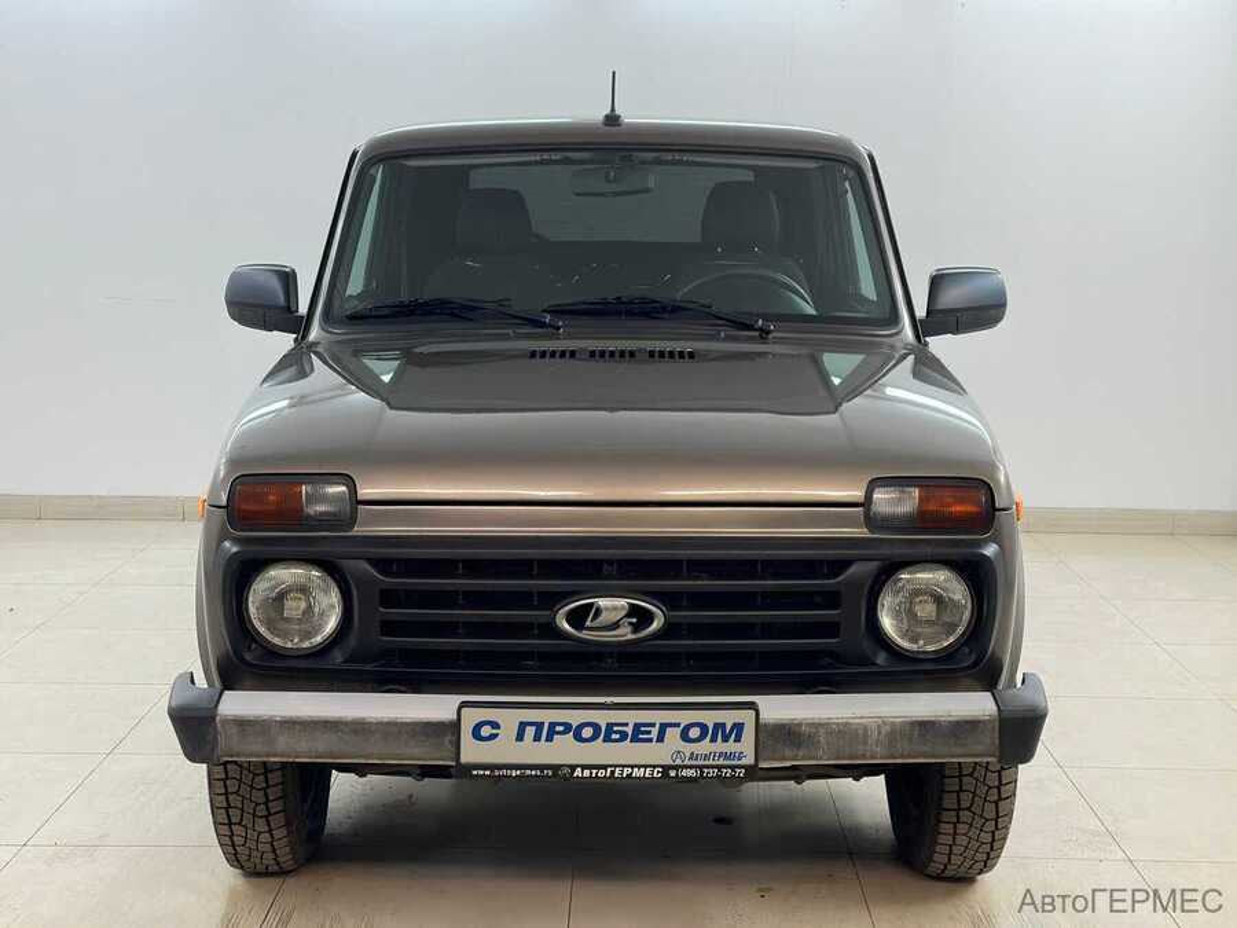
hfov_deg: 39.7
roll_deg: -1.0
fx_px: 1715
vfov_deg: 30.3
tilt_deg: -8.9
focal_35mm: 48
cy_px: 464
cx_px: 618
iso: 80
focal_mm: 6.86
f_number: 1.78
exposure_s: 1/100
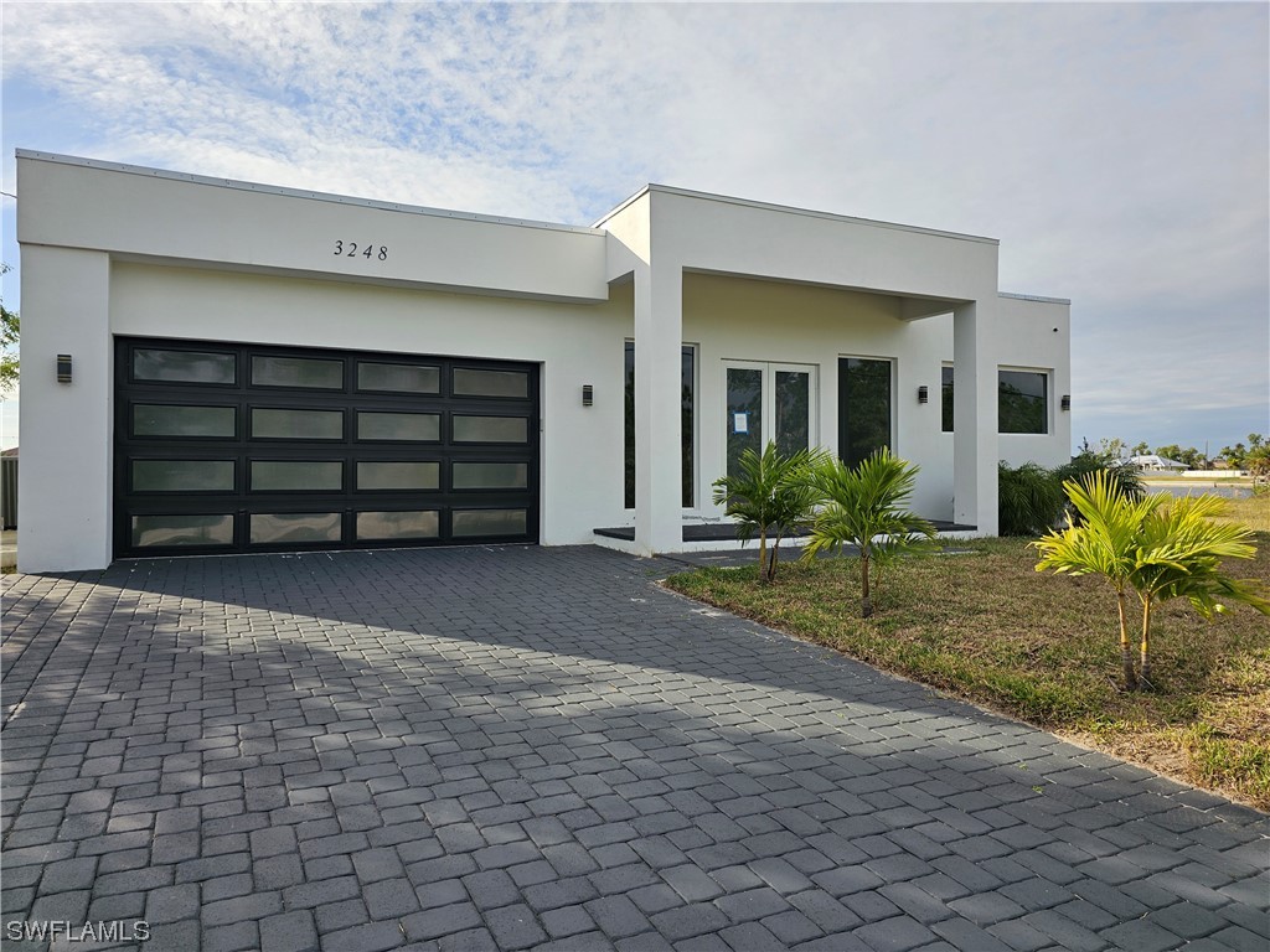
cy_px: 476
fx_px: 844
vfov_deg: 58.9
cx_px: 635
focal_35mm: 23
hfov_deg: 73.9
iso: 10
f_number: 1.7
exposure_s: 1/720
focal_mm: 6.3
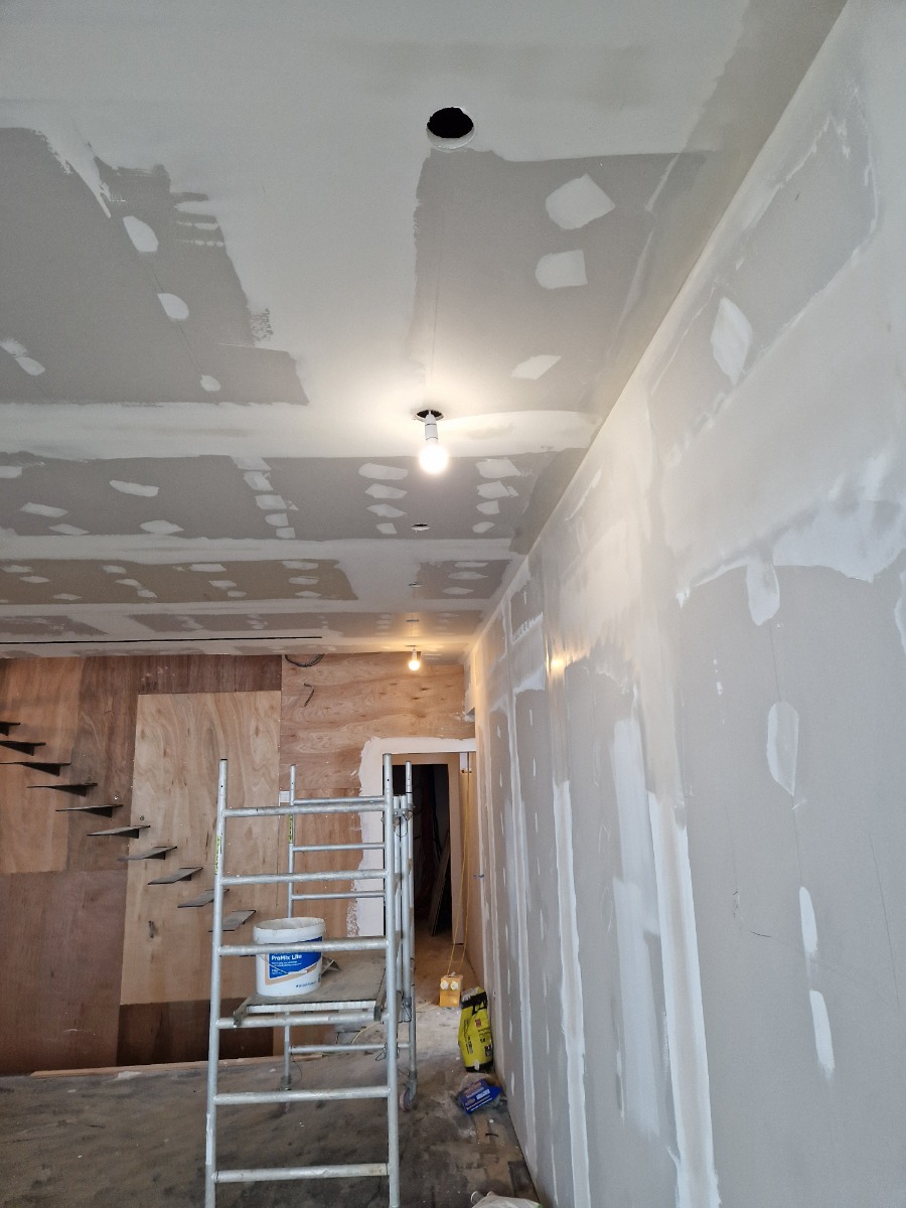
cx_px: 453
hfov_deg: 58.9
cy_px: 604
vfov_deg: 73.9
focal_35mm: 23
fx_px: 803
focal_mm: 5.4
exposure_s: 1/180
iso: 200
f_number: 1.8
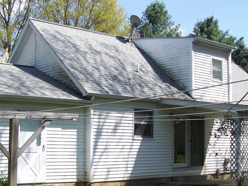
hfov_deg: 32.7
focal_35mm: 59
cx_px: 122
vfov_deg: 24.6
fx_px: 423
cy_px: 133
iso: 64
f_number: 2.8
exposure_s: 1/500
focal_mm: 5.85
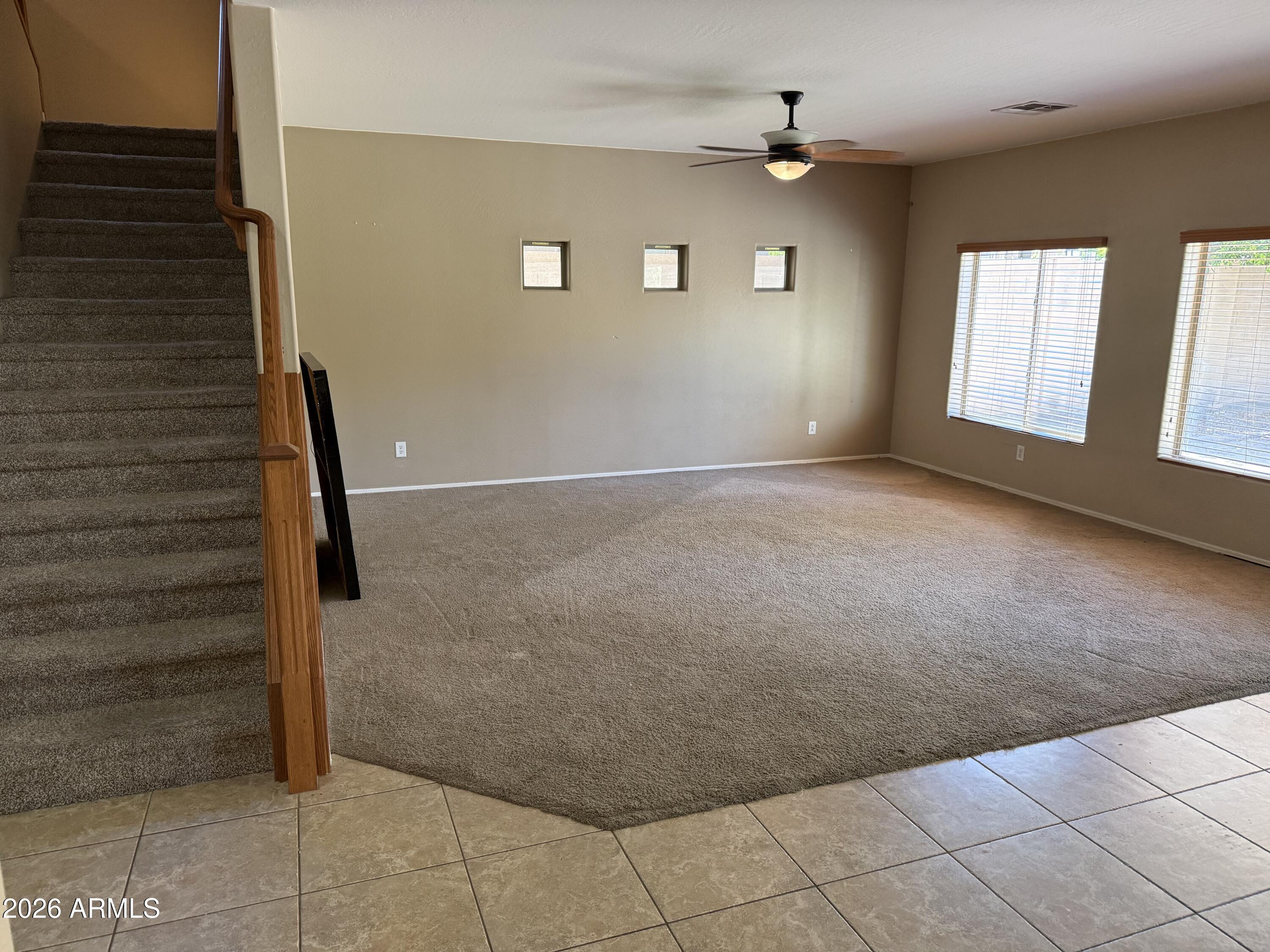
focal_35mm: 24
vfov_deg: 56.8
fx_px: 881
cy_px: 476
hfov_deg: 71.6
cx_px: 635
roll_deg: -1.0
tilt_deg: -12.3
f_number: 1.78
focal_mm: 6.76
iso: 400
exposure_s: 1/120
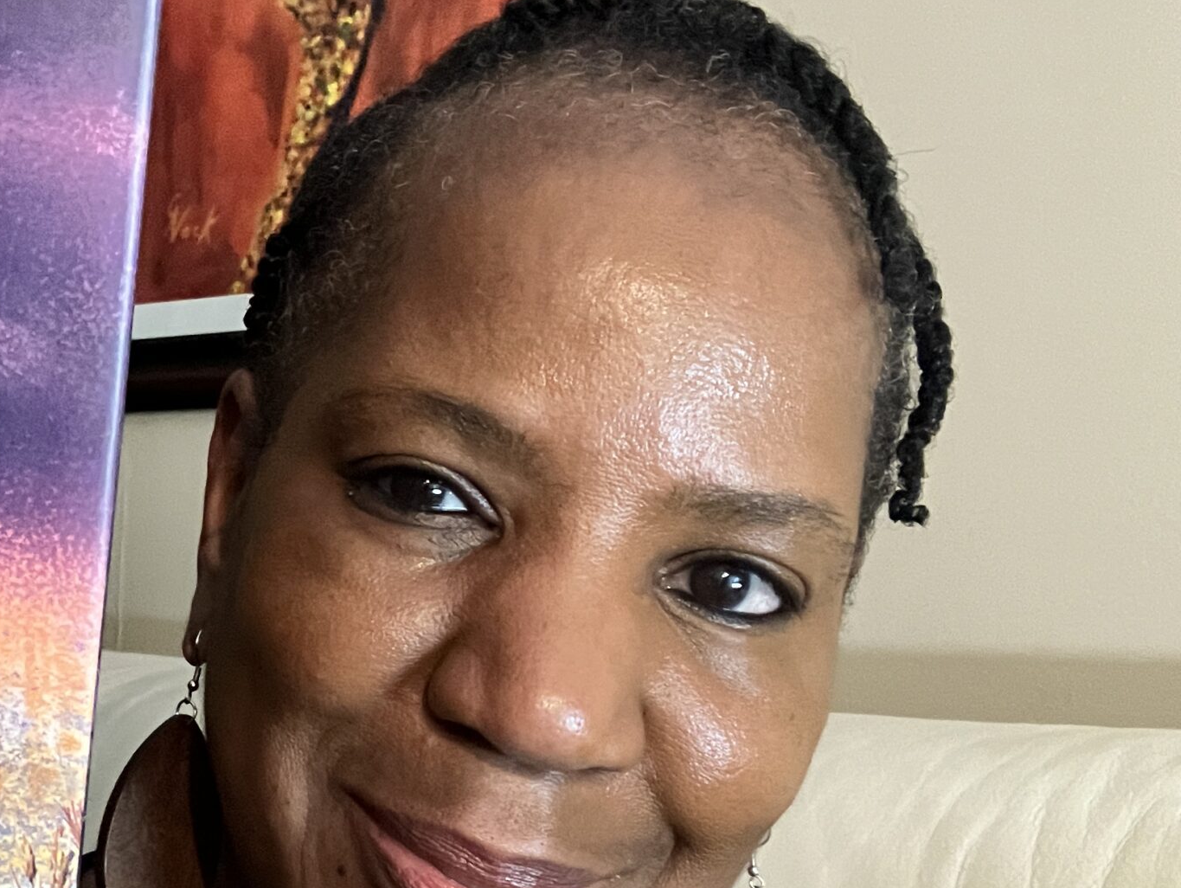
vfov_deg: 24.3
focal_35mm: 60
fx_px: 2049
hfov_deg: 30.7
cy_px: 605
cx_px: 115
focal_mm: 2.87
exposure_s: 1/24
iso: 640
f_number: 2.2
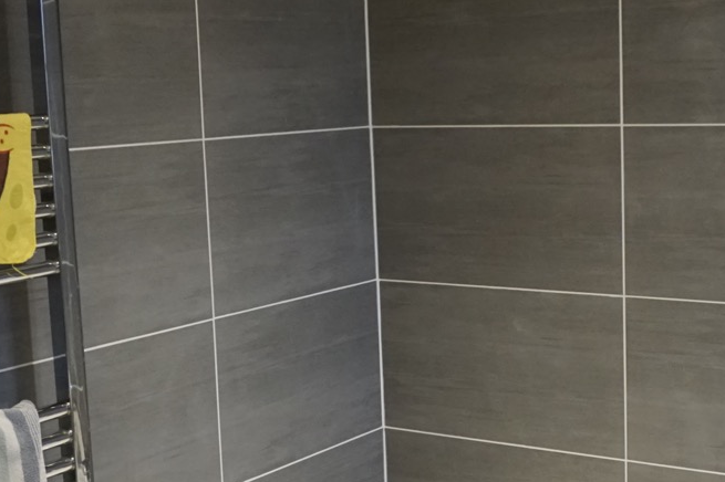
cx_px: 442
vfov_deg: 20.6
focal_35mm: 66
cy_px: 282
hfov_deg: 30.4
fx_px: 1328
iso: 1600
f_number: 4
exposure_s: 1/160
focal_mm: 16
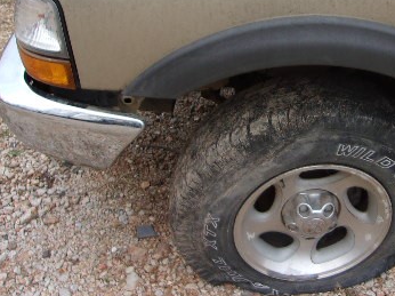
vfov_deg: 28.8
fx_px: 570
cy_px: 86
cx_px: 328
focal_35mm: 50
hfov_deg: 36.6
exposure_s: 1/56
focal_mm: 4.9
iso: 80
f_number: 3
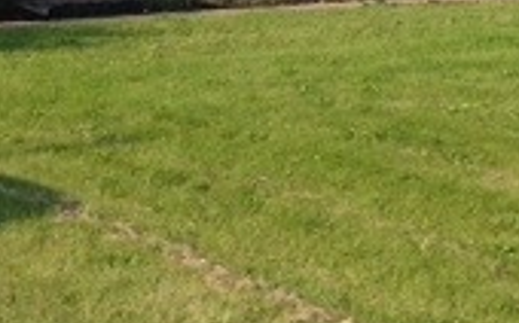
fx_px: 1866
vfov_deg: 9.5
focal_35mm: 132
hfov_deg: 15.7
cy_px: -222
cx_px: 434
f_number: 2.4
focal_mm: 4.12
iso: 50
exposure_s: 1/861
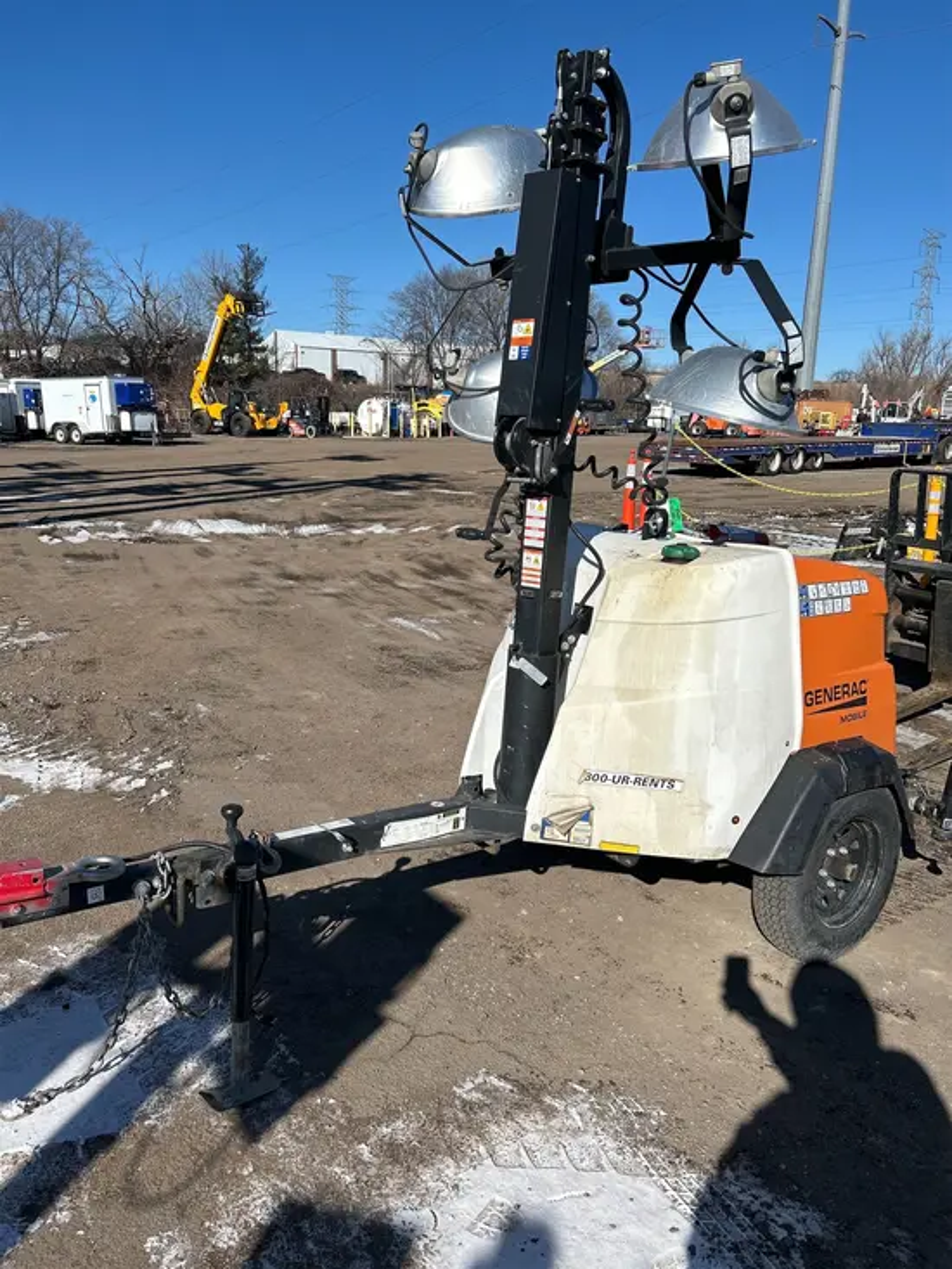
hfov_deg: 53.1
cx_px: 476
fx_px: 953
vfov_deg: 67.3
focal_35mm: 26
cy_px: 634
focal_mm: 5.7
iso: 50
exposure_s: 1/6993
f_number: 1.5
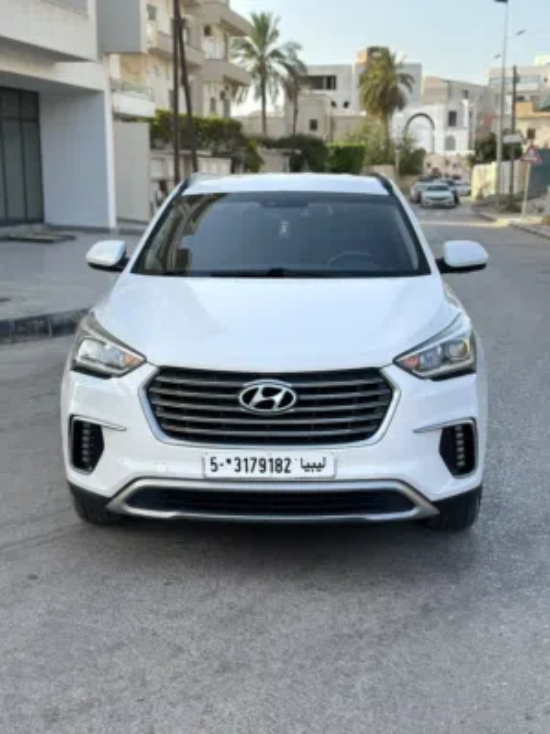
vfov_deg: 39.7
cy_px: 367
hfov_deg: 30.3
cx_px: 275
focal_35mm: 48
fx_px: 1017
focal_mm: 6.86
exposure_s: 1/1212
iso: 80
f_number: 1.78
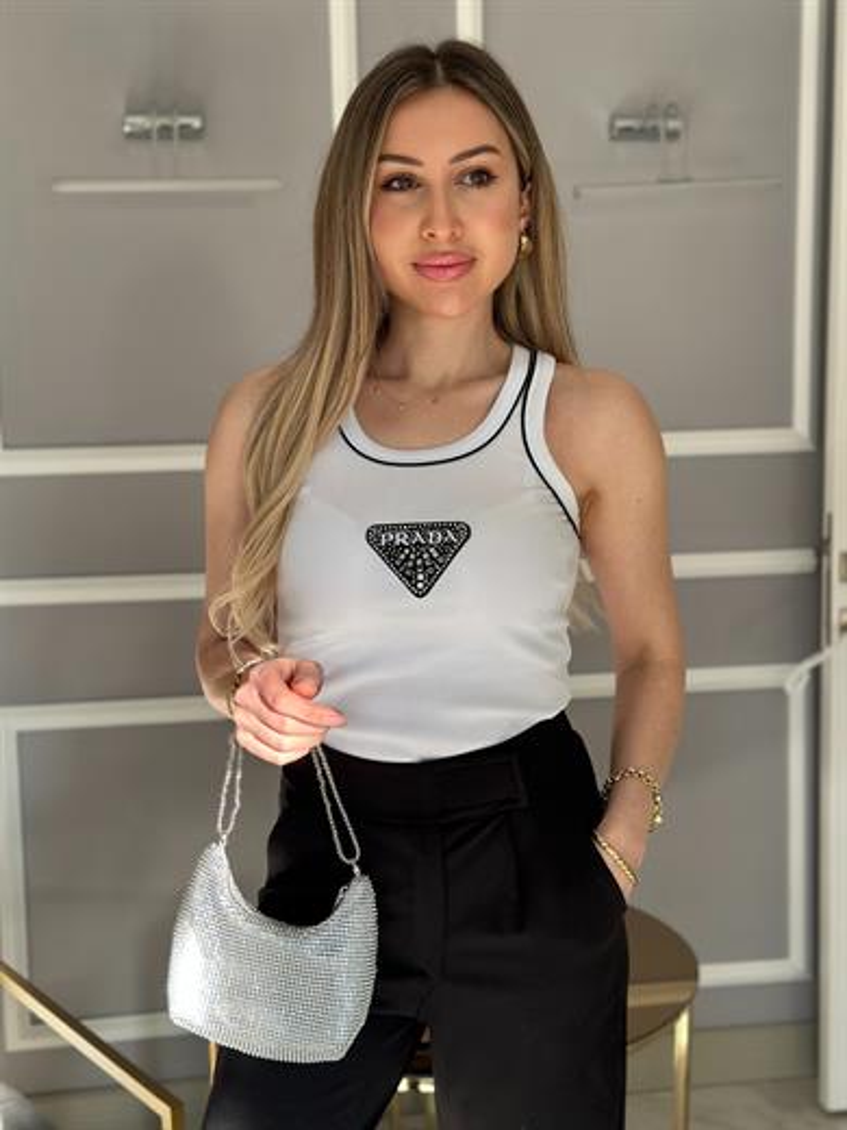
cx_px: 424
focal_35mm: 48
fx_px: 1566
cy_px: 565
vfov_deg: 39.7
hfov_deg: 30.3
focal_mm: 6.86
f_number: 1.78
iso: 80
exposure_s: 1/121
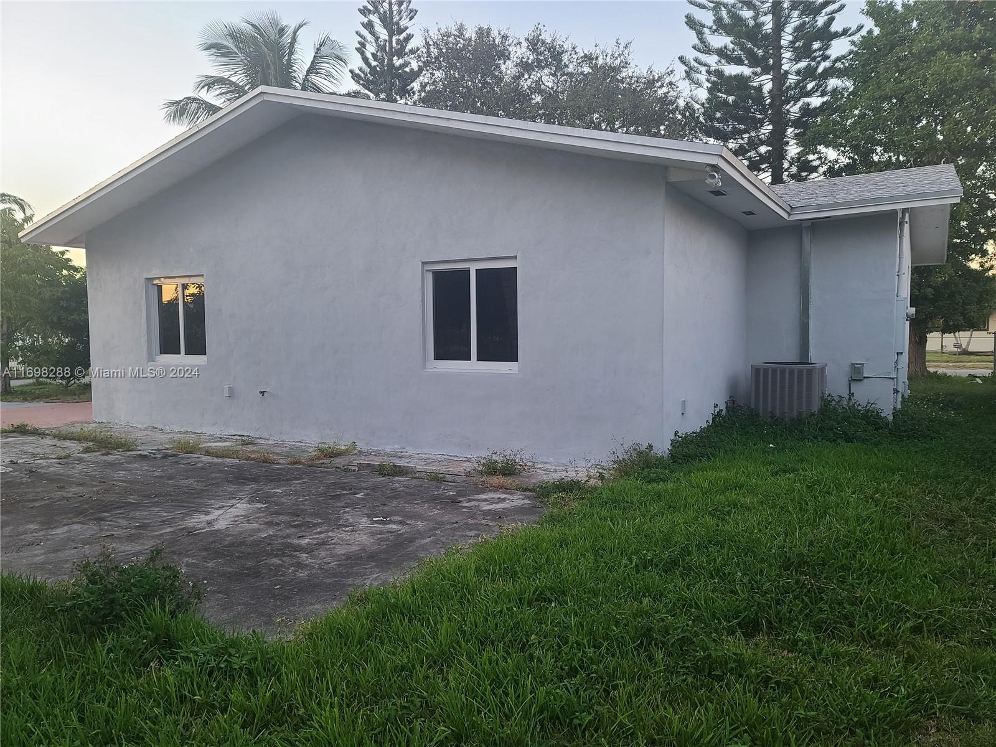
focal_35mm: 25
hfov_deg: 69.4
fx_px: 719
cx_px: 498
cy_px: 374
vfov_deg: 54.9
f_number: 1.8
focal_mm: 7
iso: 80
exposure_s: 1/60
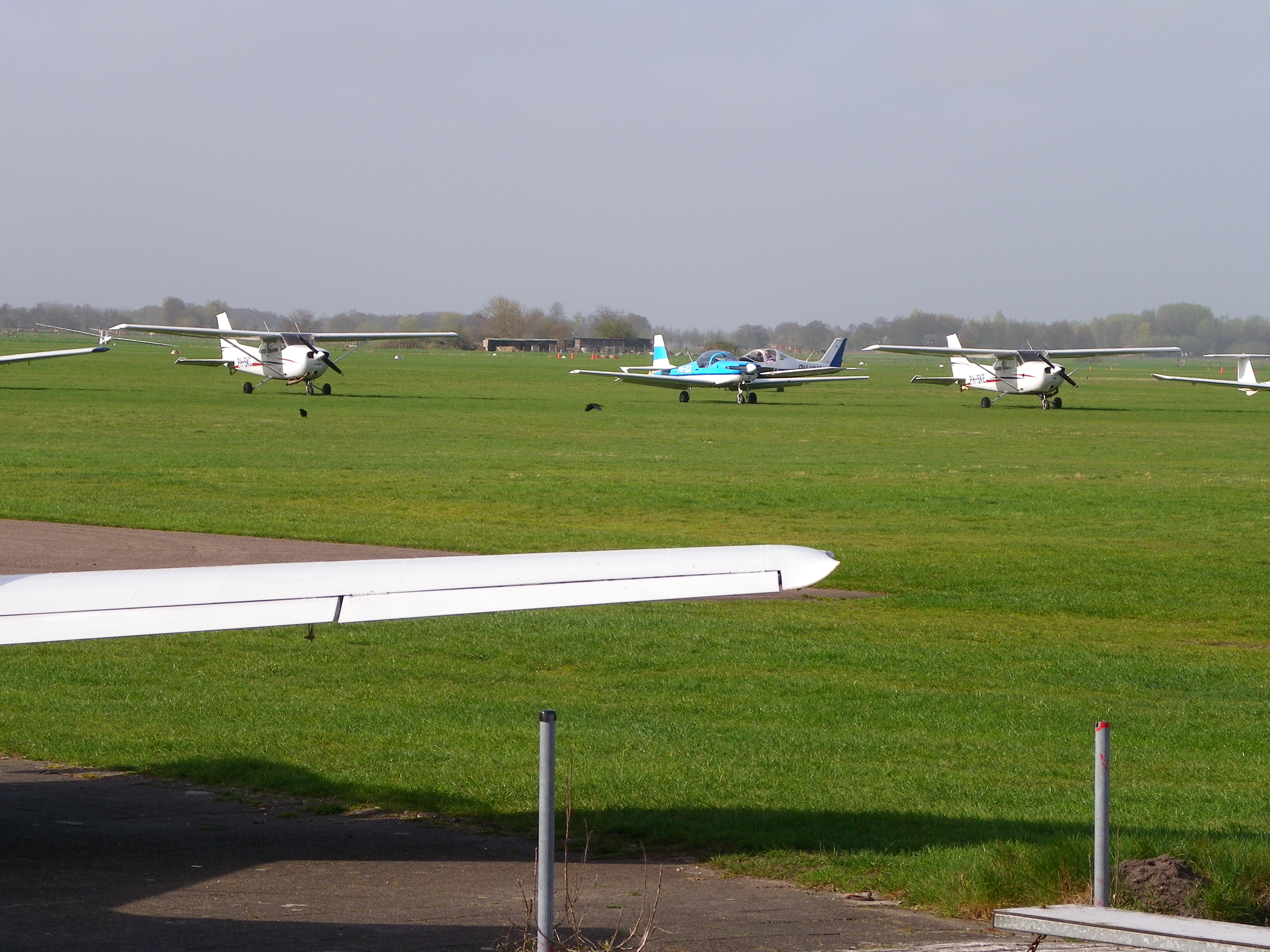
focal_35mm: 148
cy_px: 476
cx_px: 635
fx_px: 5430
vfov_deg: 10.0
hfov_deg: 13.3
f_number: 7.1
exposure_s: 1/200
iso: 50
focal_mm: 26.1
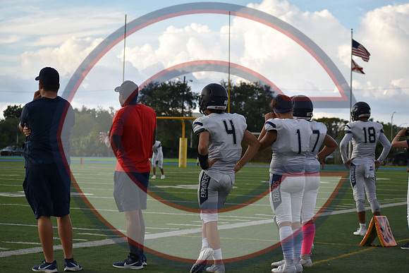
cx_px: 204
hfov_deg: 19.5
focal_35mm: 105
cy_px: 136
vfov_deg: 13.0
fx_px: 1193
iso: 400
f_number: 4.5
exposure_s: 1/1250
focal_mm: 70
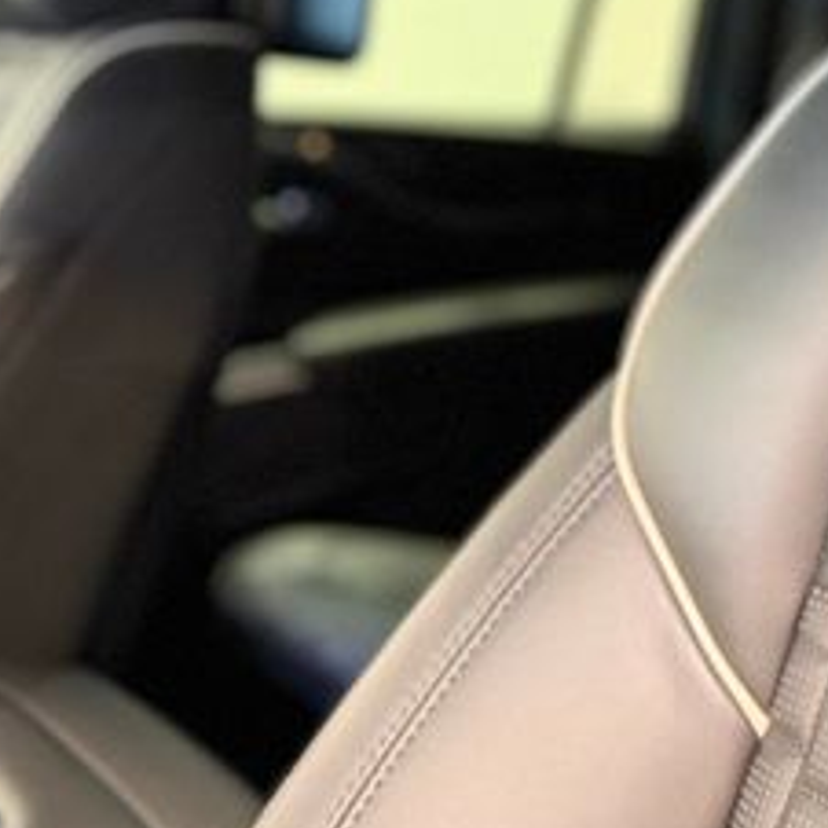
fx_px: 1624
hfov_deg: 27.1
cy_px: -26
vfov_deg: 26.8
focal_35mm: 60
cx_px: 821
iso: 640
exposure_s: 1/60
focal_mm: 6.76
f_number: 1.78
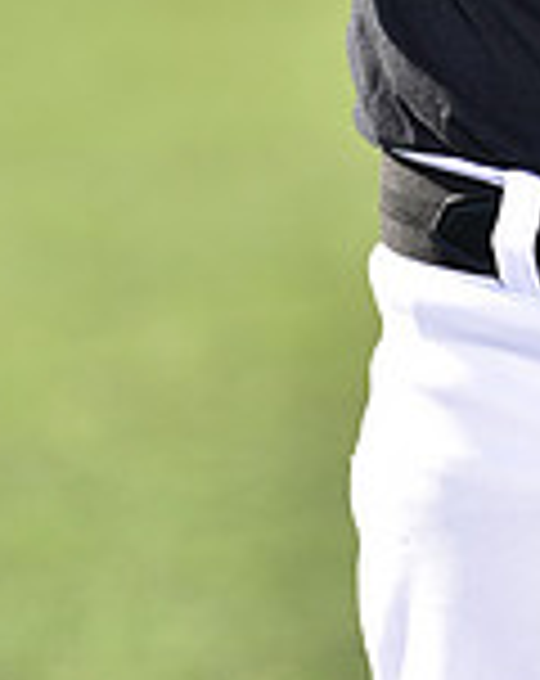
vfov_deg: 2.7
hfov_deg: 2.1
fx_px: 14502
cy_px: -545
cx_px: 848
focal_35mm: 723
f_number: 5
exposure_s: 1/250
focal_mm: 200
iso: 80
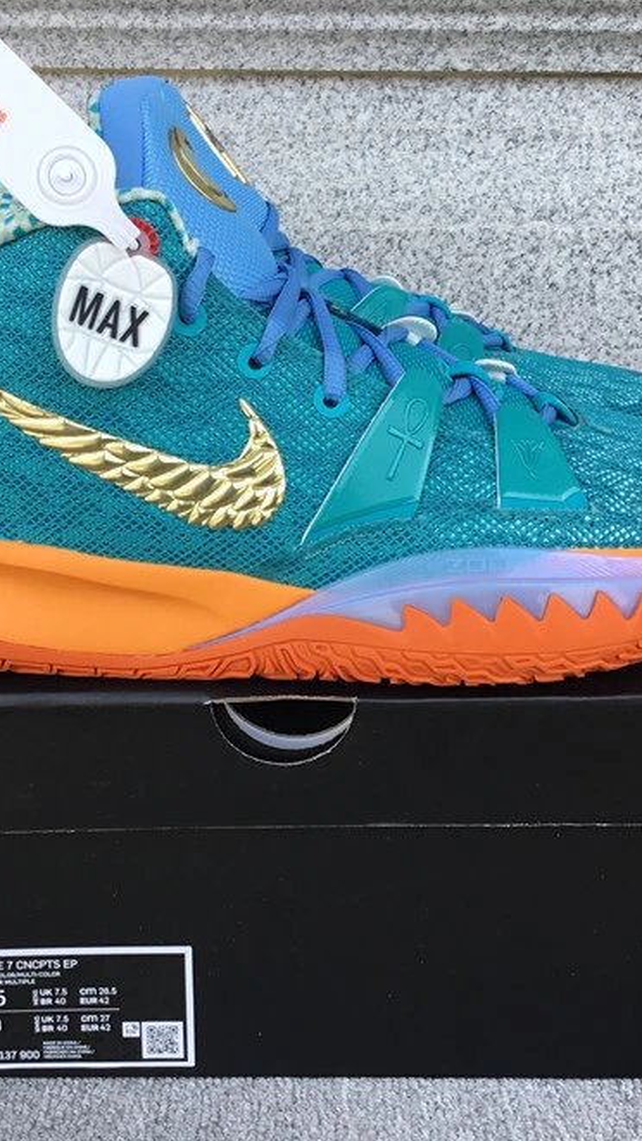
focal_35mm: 46
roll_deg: +0.2
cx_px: 293
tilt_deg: -19.6
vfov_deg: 44.6
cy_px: 579
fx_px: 1392
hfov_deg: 26.0
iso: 25
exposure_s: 1/177
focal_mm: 3.3
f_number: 2.4
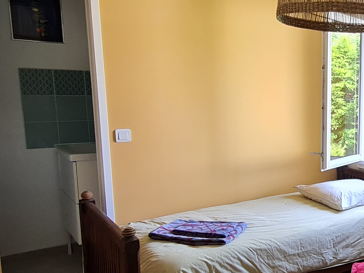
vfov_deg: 35.9
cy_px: 154
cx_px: 385
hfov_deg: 39.6
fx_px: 421
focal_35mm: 40
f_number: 2.2
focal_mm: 1.74
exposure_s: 1/50
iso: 100
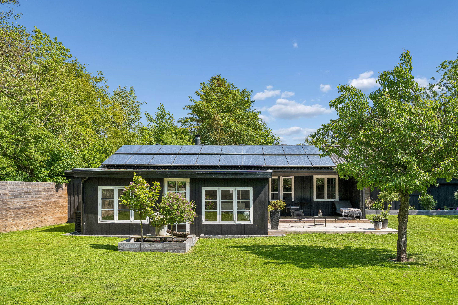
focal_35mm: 32
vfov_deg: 41.1
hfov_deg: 58.7
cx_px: 229
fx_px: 407
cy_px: 152
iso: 400
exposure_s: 1/6400
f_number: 2.8
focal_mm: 32
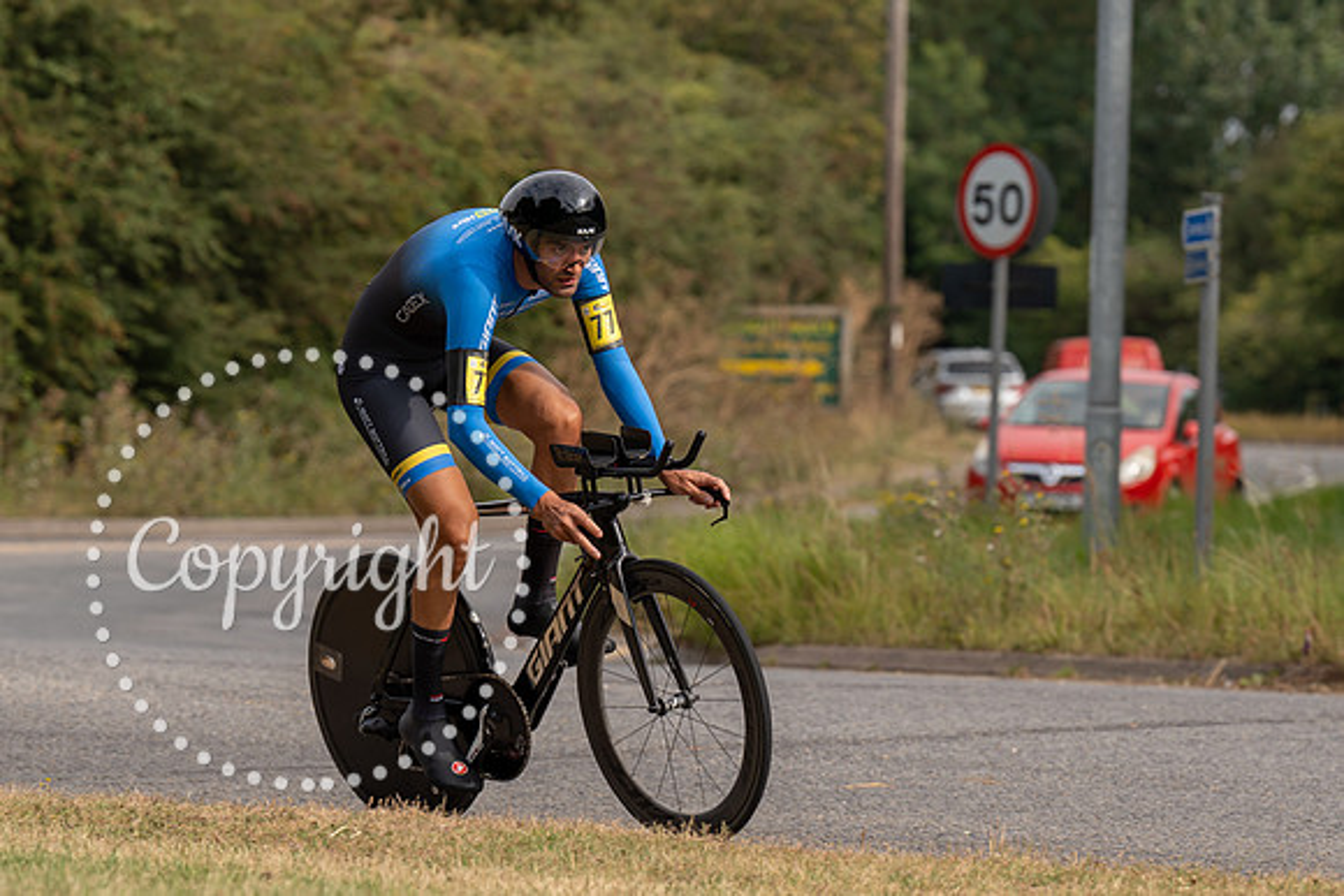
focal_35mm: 237
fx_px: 8865
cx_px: 553
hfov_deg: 8.7
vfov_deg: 5.8
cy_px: 409
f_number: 4
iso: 100
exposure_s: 1/1000
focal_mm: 140
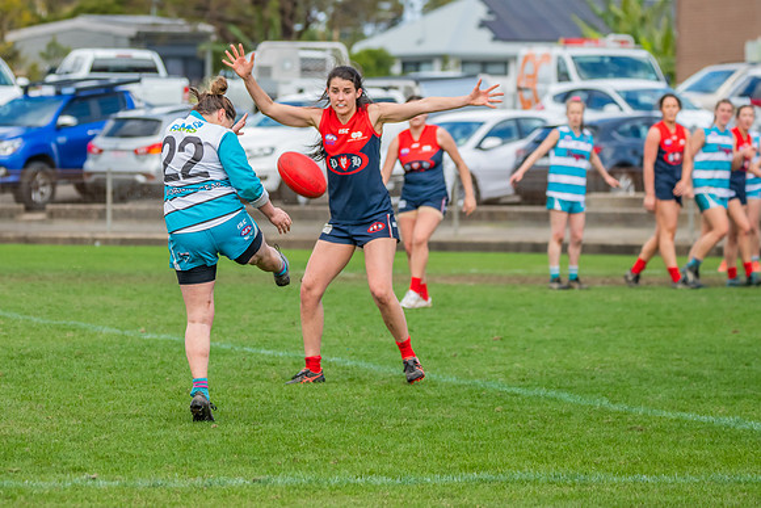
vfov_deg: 4.8
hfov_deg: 7.2
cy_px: 197
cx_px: 221
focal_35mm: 288
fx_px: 6083
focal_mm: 200
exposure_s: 1/1600
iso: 800
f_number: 7.1
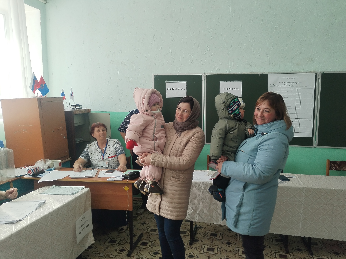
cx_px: 192
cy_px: 132
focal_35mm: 30
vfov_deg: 46.8
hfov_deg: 59.8
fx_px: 300
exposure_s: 1/116
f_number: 1.8
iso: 100
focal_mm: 4.75
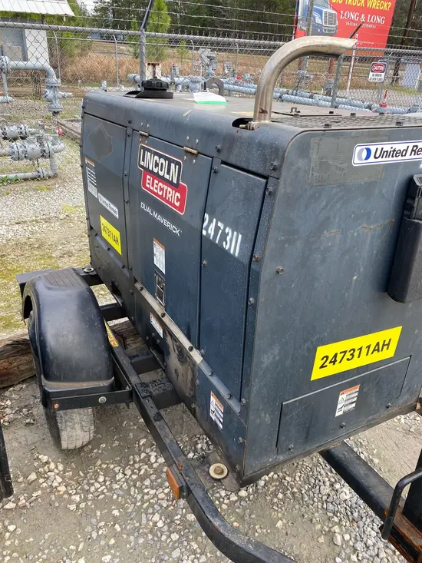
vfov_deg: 67.3
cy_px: 282
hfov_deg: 53.1
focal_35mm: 26
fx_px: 422
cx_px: 211
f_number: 1.8
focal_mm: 4.25
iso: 32
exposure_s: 1/231
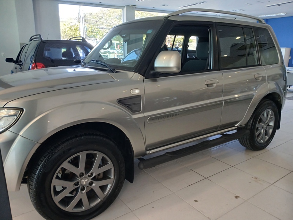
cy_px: 110
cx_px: 146
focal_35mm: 26
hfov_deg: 67.3
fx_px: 220
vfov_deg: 53.1
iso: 200
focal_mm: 3.98
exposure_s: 1/60
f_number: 1.8
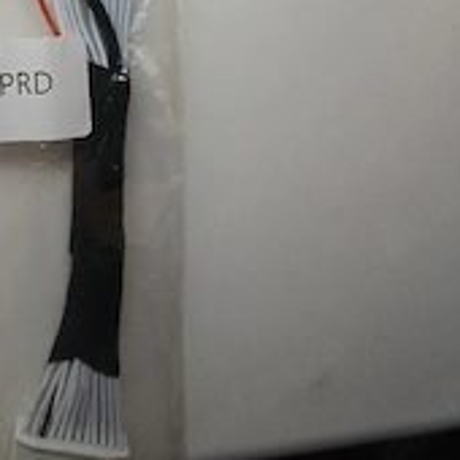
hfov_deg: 30.9
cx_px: 100
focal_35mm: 54
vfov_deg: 29.7
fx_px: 812
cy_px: 11
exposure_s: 1/50.3
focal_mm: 3.98
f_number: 1.8
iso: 125
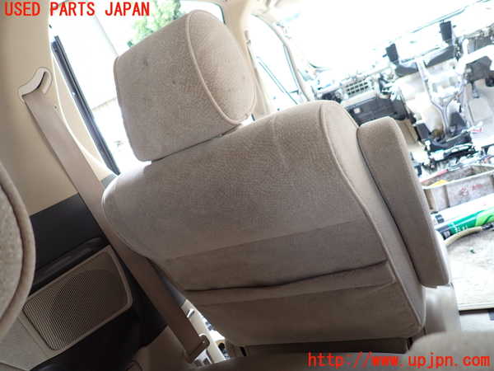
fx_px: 357
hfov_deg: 69.4
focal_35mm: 25
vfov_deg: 54.9
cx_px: 247
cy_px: 186
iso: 160
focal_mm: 4.5
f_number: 2
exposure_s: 1/60
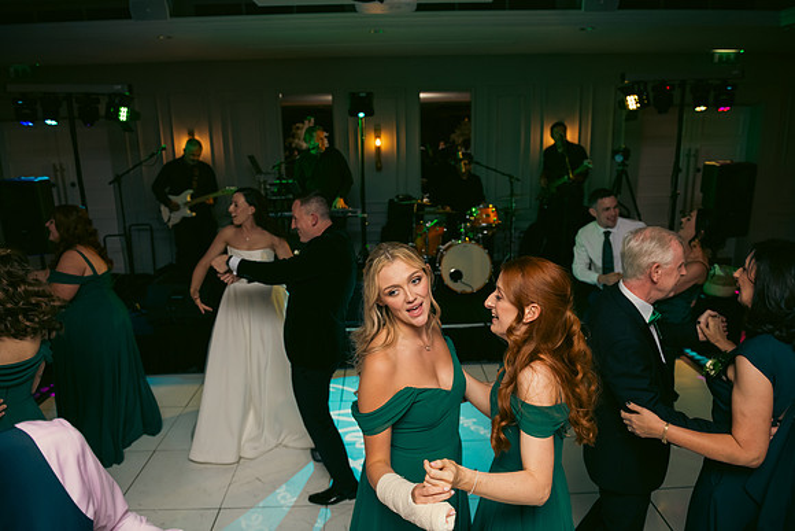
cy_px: 266
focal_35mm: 24
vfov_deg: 53.2
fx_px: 530
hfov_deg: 73.7
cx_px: 398
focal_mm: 24
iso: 800
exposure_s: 1/160
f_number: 3.5
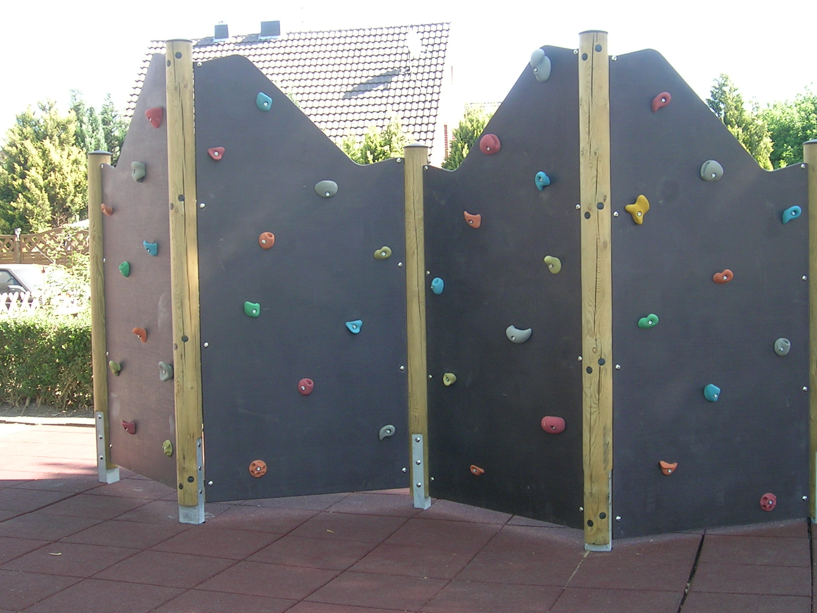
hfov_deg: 36.8
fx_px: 1227
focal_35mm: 52
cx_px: 427
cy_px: 309
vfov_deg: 28.0
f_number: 3.1
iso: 50
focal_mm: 7.3
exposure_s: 1/68
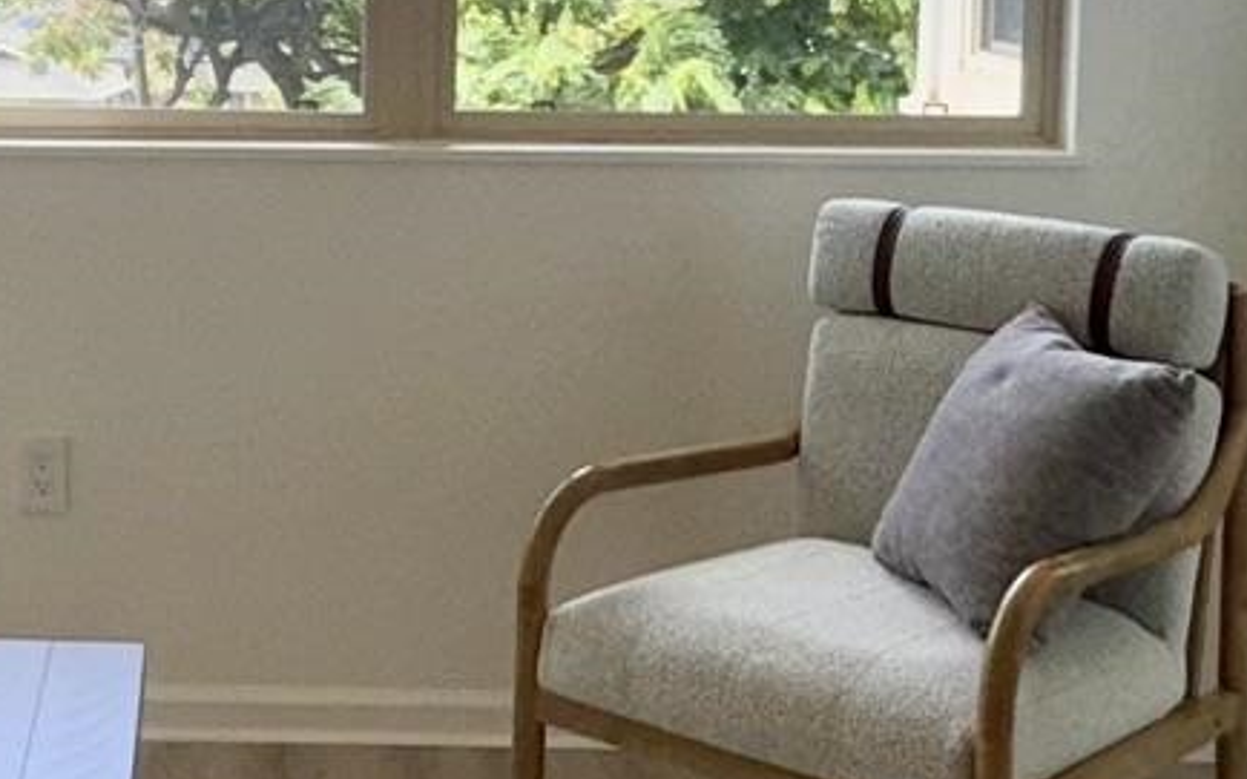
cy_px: 29
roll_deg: -0.3
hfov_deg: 28.3
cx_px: 144
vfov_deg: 18.2
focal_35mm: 70
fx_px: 2378
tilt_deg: -4.0
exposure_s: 1/177
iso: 32
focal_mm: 2.22
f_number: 2.2
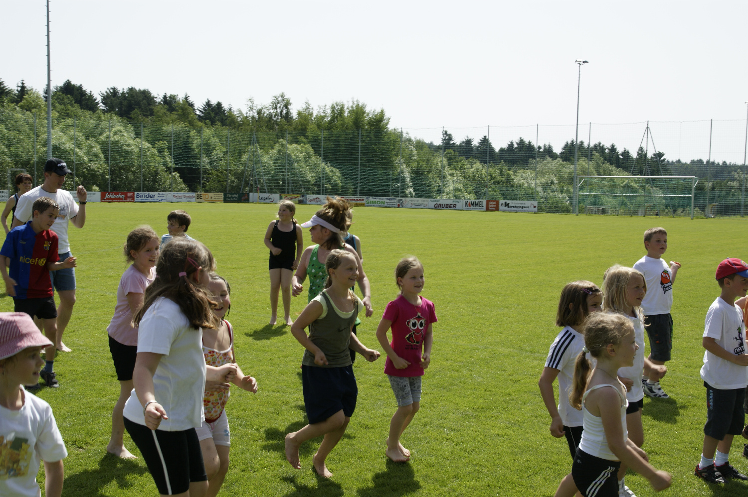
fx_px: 934
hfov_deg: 43.6
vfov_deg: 29.8
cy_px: 248
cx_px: 374
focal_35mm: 45
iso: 100
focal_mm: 30
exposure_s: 1/160
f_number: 9
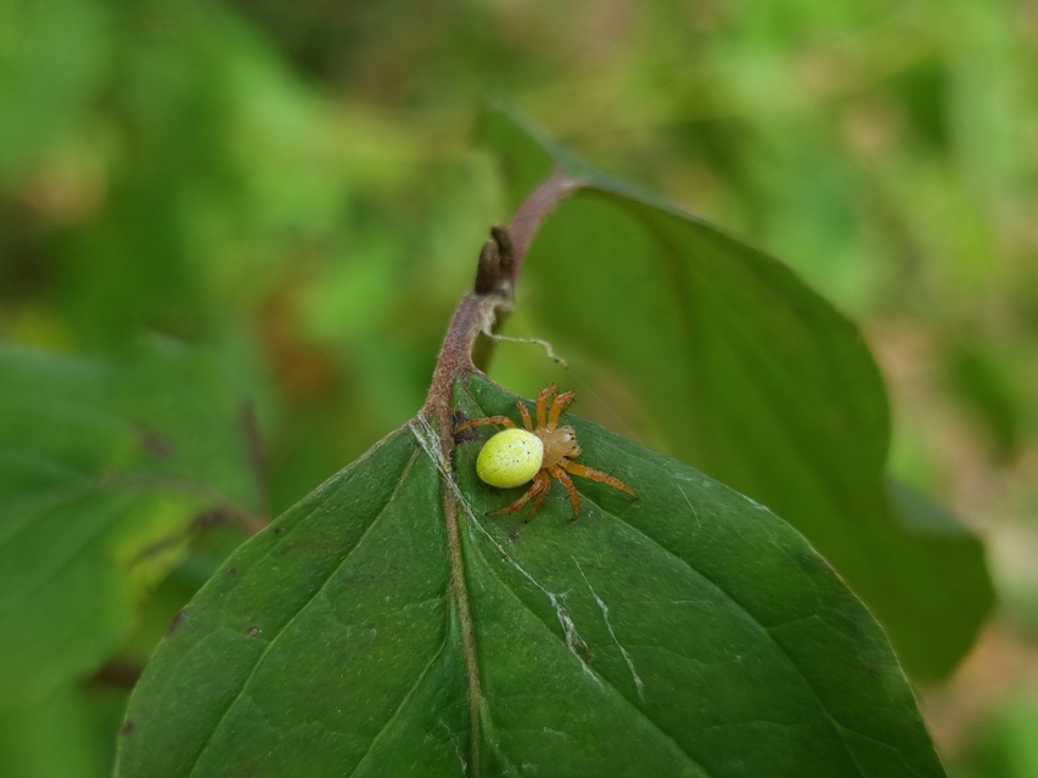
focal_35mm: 26
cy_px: 389
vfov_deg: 53.1
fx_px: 780
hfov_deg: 67.3
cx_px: 519
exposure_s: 1/132
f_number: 1.8
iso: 50
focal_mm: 5.4
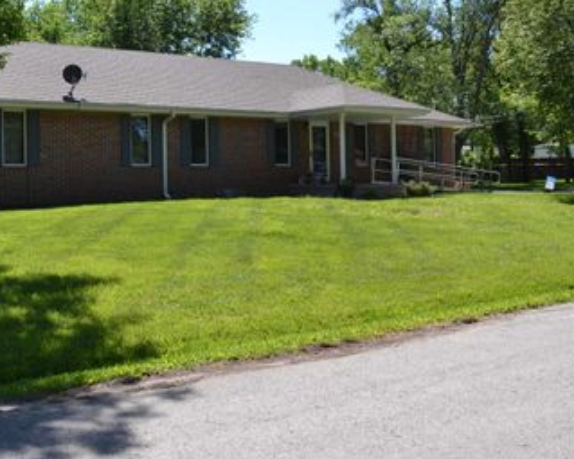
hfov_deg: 36.3
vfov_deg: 29.7
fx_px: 862
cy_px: 172
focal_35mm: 51
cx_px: 173
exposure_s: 1/250
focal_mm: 23
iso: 100
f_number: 8
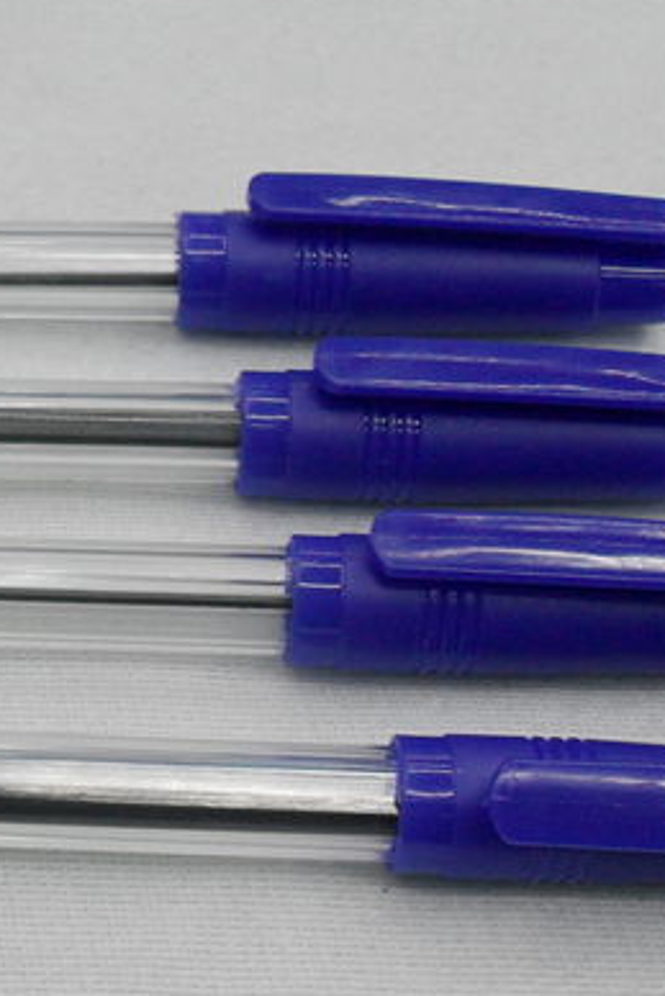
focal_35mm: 75
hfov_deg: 17.8
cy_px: 649
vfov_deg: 26.9
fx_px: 2076
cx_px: 5
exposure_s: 1/45
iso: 100
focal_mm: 6.2
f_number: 2.8
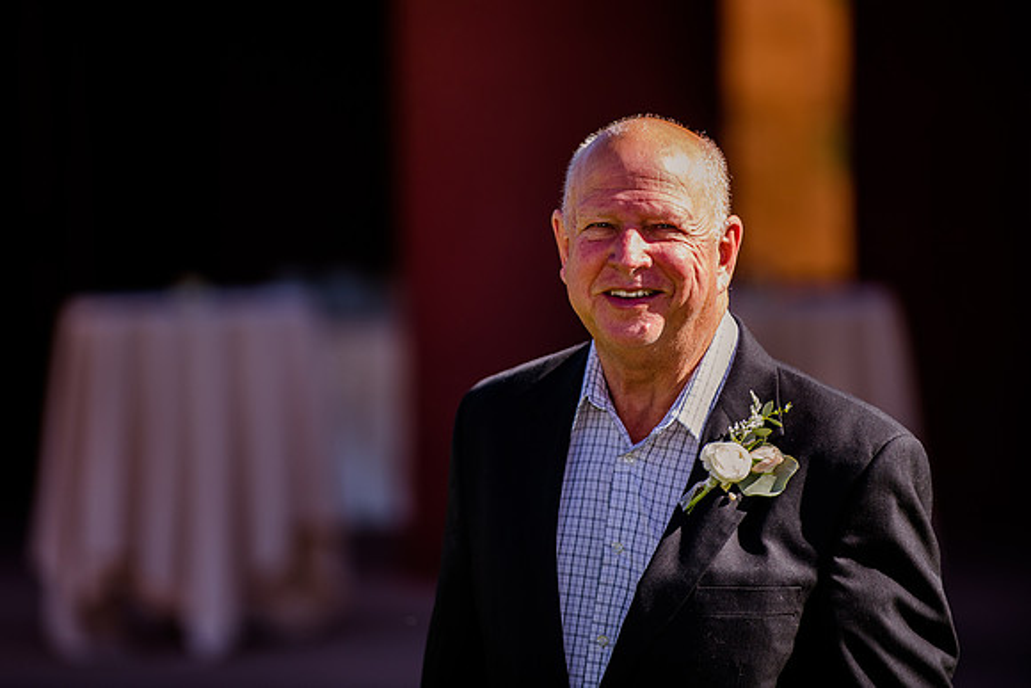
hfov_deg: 8.6
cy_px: 279
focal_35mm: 238
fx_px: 6818
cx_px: 488
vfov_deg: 5.8
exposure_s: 1/800
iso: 200
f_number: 2.8
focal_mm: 200
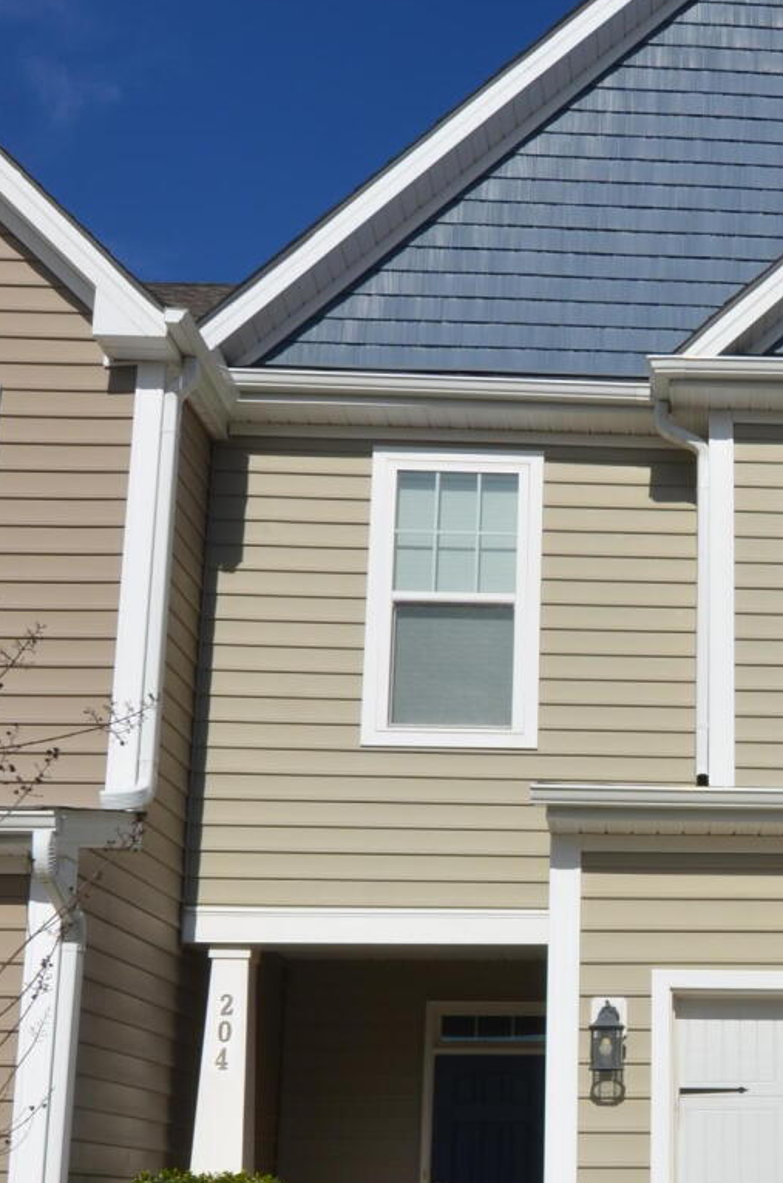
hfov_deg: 26.7
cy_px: 933
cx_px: 819
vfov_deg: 40.4
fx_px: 1541
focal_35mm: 47
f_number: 9
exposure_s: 1/320
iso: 100
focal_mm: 12
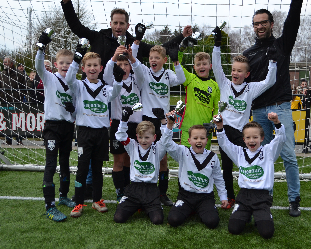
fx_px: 396
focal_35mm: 43
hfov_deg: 42.8
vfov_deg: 34.9
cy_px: 125
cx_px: 175
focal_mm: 24
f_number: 4
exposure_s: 1/500
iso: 640
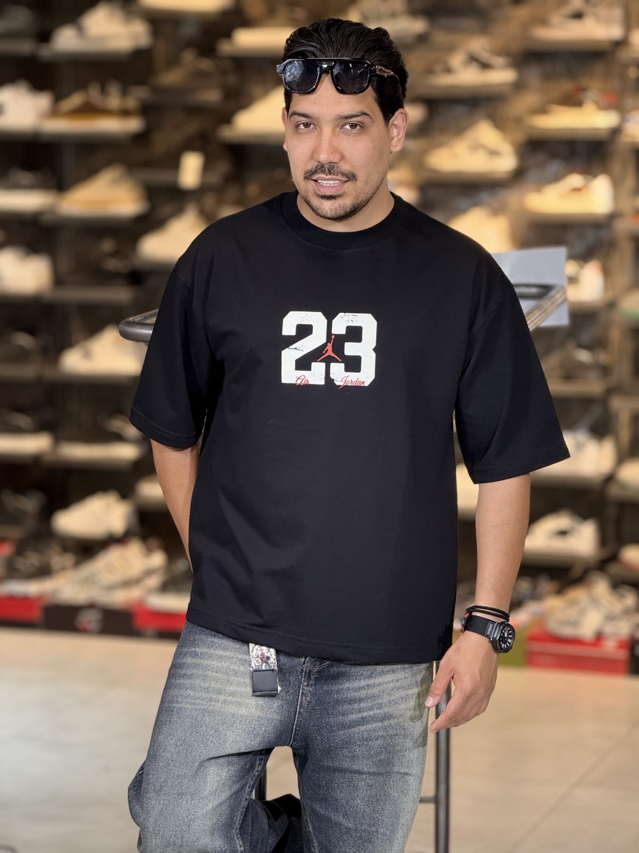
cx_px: 320
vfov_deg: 16.4
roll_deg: -1.1
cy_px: 426
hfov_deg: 12.3
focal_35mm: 120
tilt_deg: -5.5
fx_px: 2954
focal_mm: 15.66
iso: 250
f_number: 2.8
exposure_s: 1/100
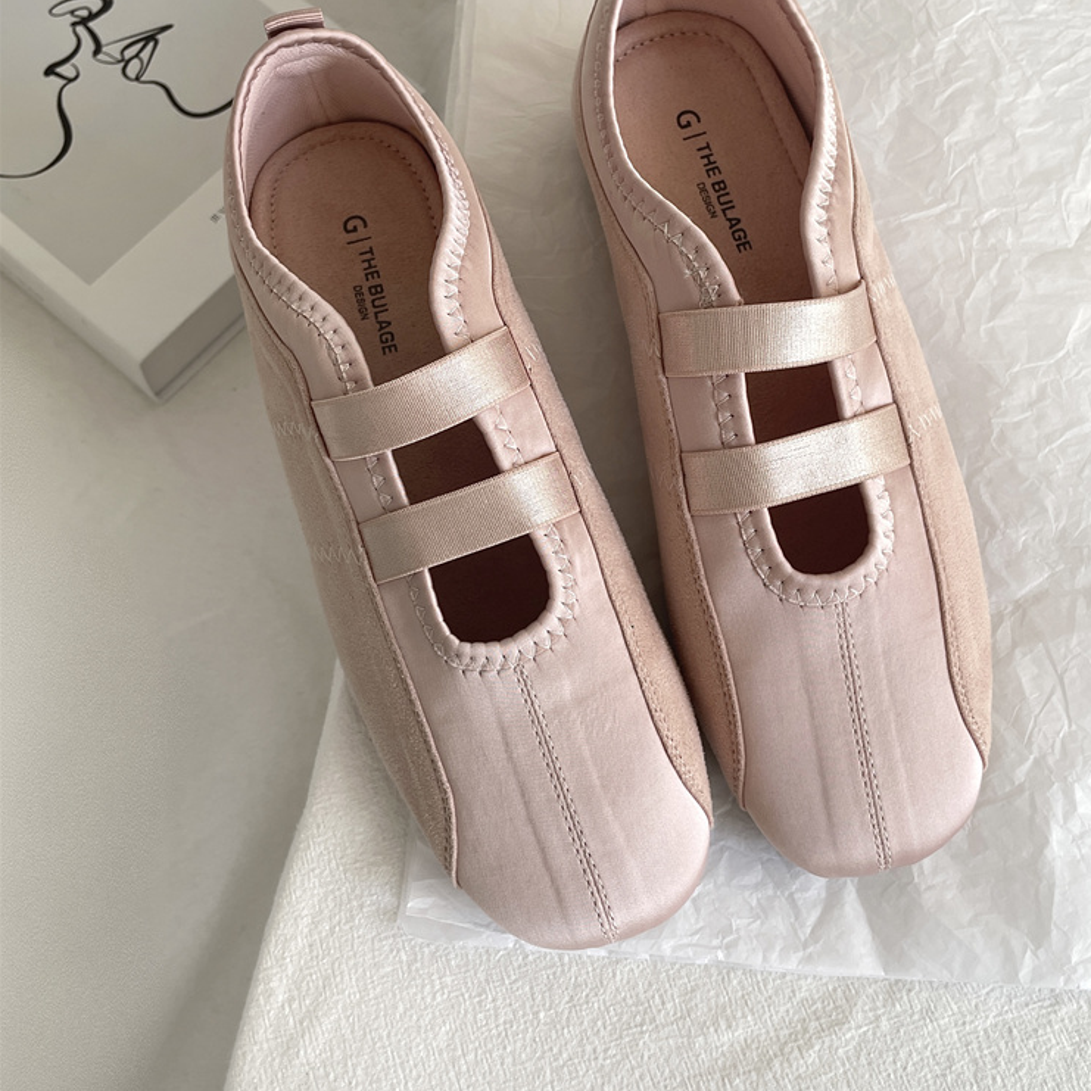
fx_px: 1105
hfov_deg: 52.5
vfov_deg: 52.4
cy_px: 487
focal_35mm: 31
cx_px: 551
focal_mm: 4.2
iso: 32
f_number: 1.6
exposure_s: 1/121
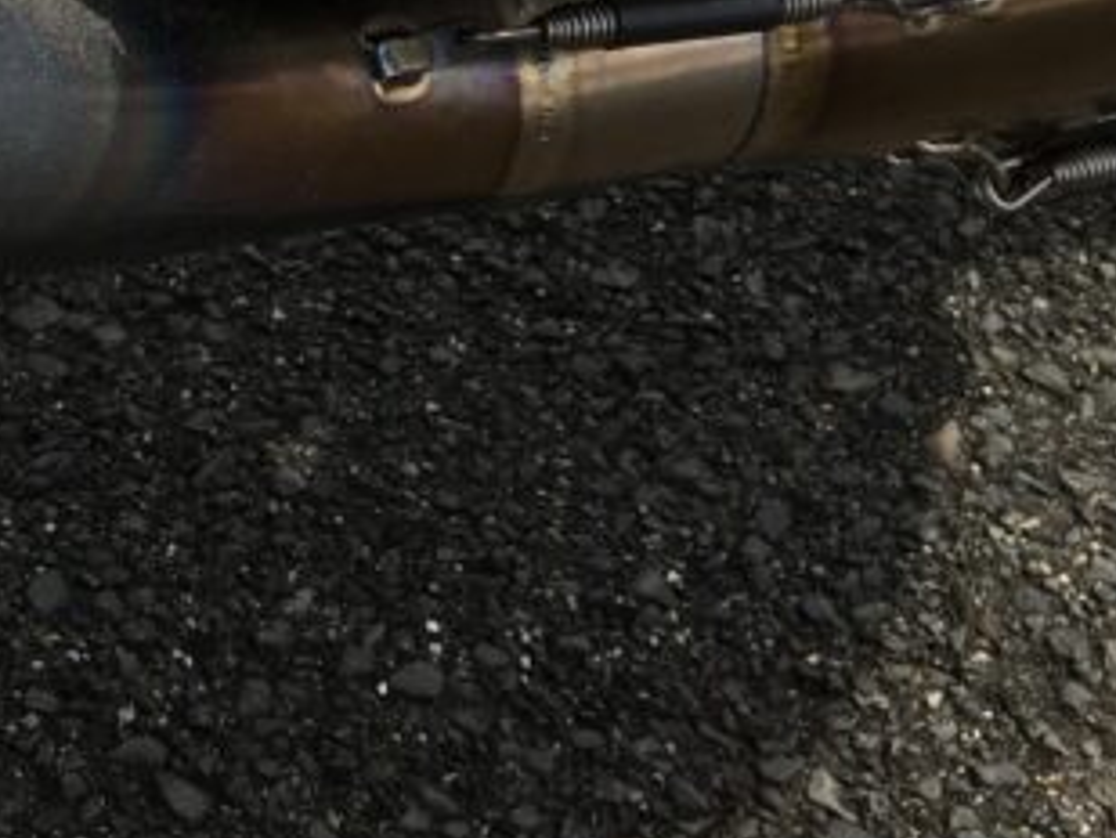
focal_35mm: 96
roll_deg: +1.1
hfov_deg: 18.8
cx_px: -376
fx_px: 3096
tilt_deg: -40.4
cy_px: -148
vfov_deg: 14.9
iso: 25
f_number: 2.2
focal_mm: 4.15
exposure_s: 1/769
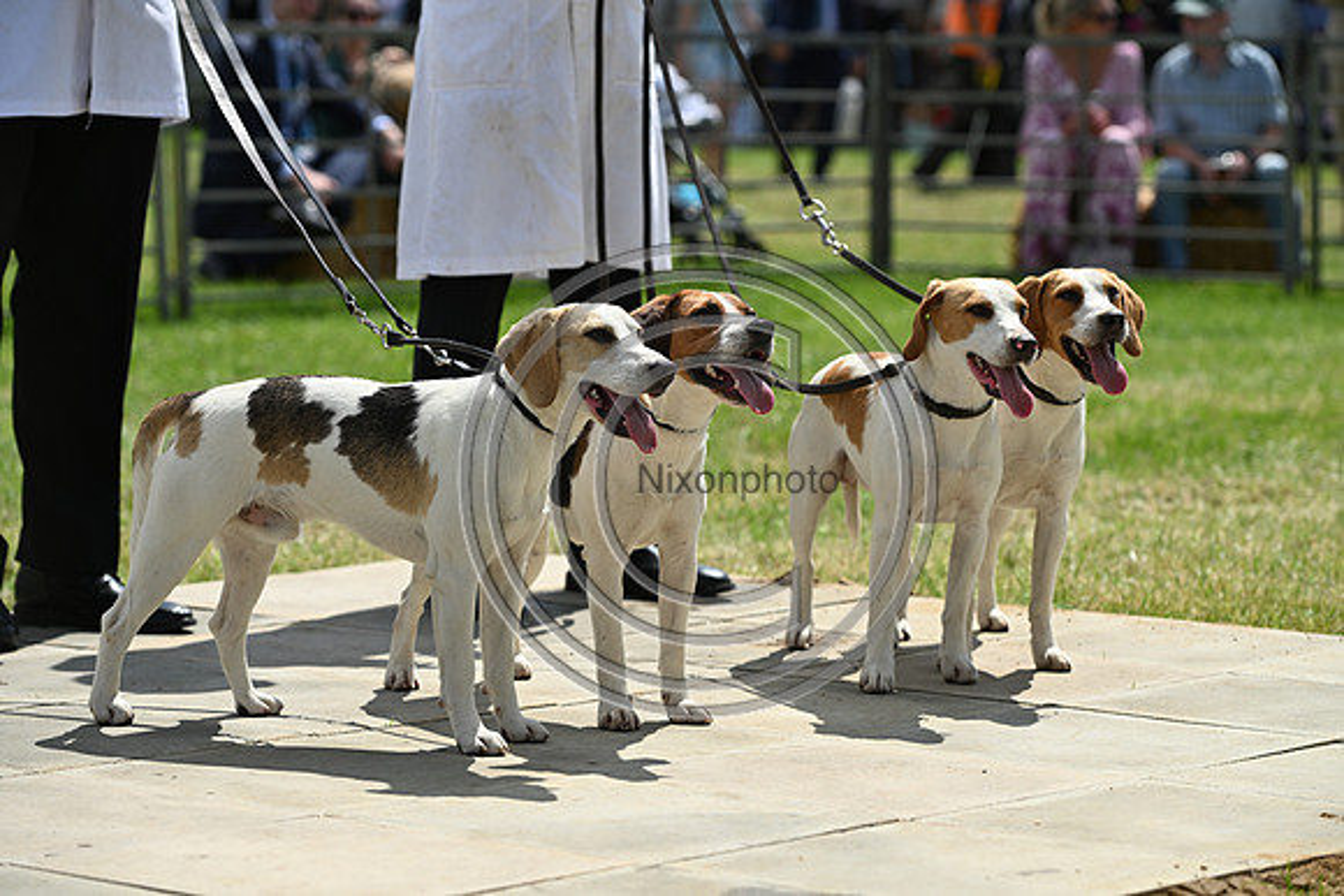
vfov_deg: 11.8
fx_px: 4331
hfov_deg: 17.6
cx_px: 672
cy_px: 448
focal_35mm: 116
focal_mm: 116
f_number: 4.5
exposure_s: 1/1250
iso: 140
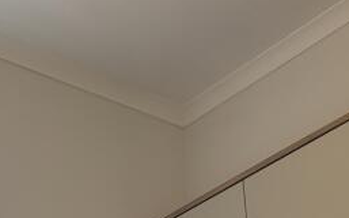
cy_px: 387
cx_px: -3
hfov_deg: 18.5
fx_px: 1045
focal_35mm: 110
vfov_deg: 11.1
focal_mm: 5.96
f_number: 1.6
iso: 125
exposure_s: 1/100
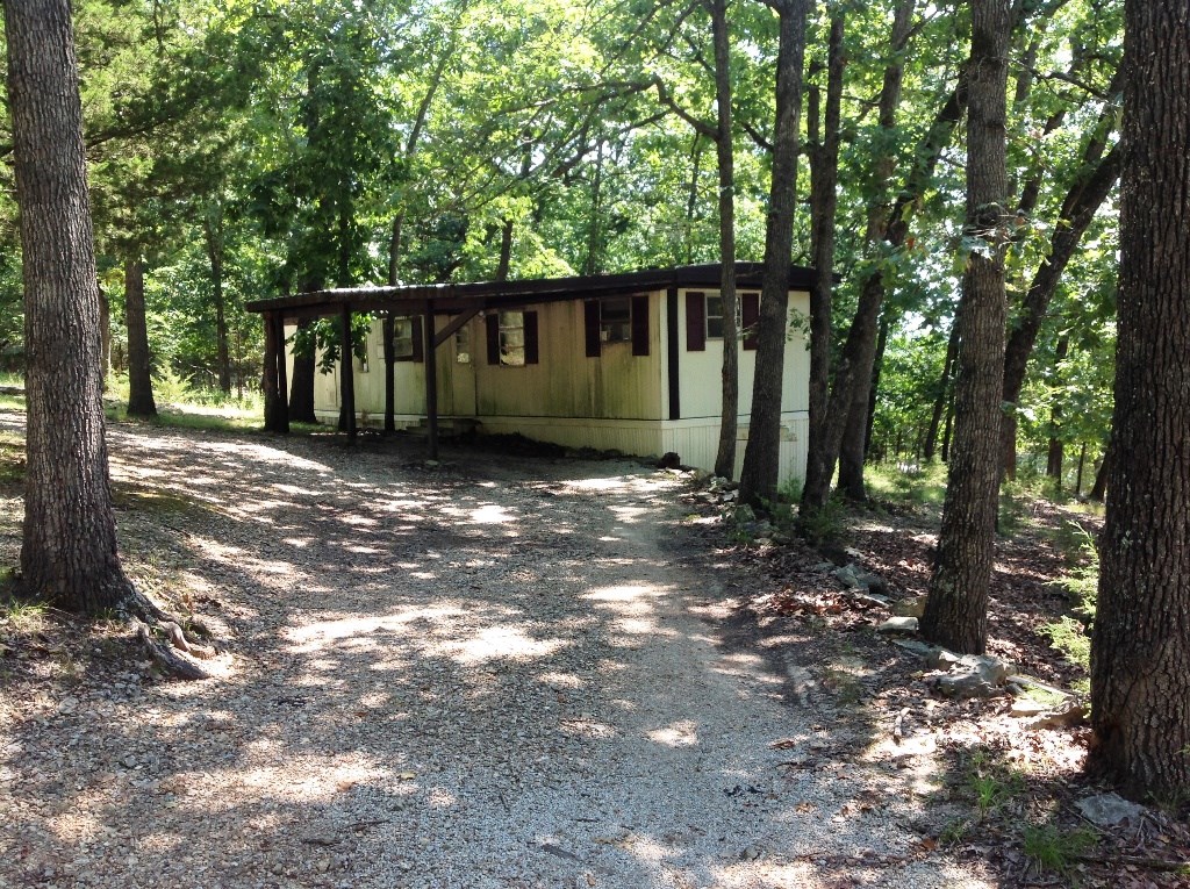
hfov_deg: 52.7
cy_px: 444
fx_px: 1202
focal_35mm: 35
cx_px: 595
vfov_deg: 40.6
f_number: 2.4
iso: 50
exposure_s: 1/226
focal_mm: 4.28
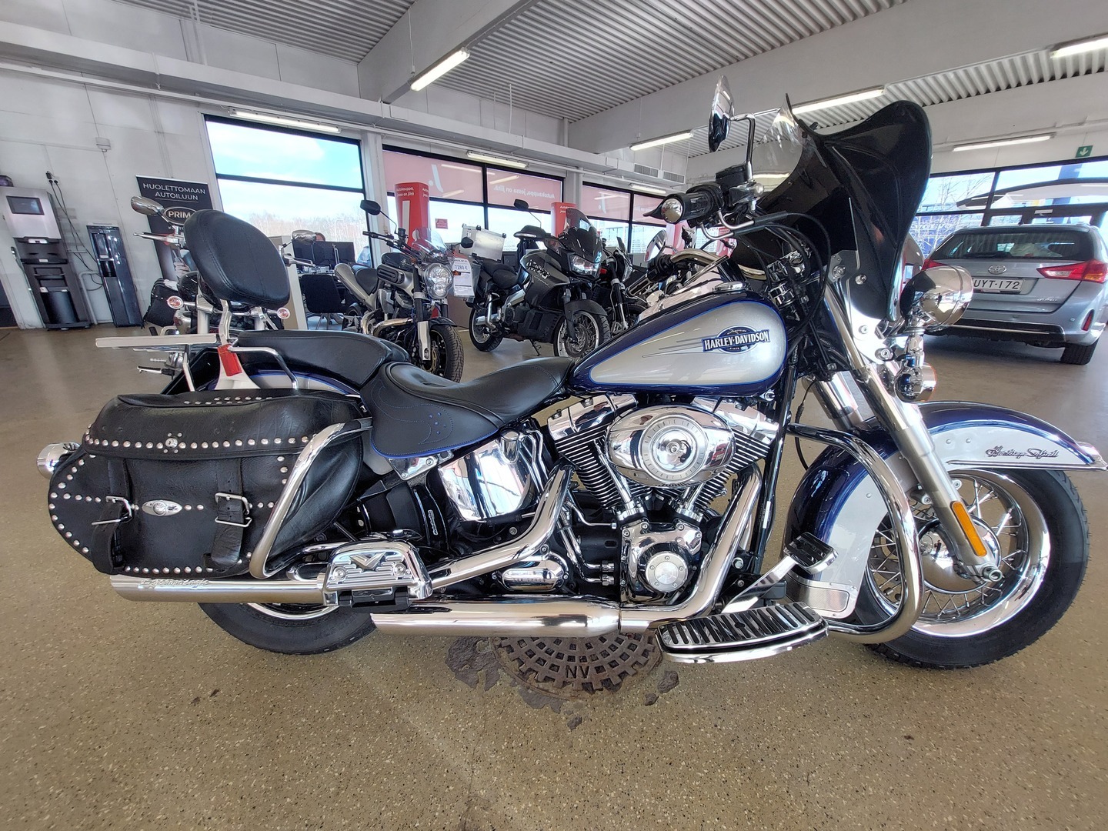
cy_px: 416
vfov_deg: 89.9
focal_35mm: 13
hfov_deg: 106.2
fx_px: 416
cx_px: 554
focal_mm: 1.74
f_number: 2.2
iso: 50
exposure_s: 1/133
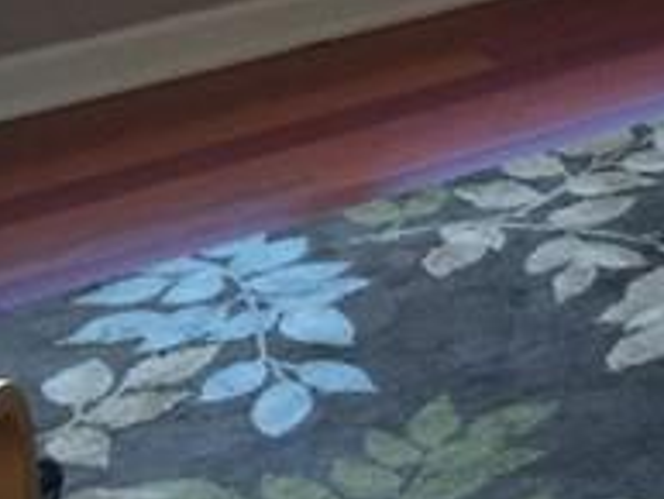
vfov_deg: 8.9
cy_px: -623
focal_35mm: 154
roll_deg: -0.5
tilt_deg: -7.9
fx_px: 2956
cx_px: 1280
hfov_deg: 11.6
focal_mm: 4.15
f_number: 2.2
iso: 40
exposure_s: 1/15
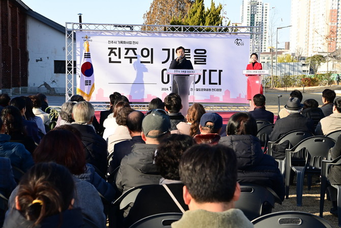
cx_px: 170
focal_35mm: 70
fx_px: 663
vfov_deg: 19.5
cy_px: 114
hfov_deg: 28.8
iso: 500
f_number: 11
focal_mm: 70
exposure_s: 1/250
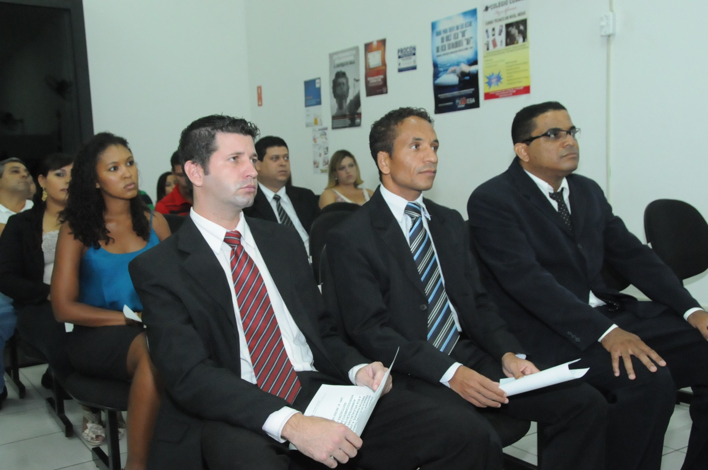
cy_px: 235
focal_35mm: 36
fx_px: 707
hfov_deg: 53.2
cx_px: 354
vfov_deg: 36.8
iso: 3200
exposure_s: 1/80
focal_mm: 24
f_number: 6.3
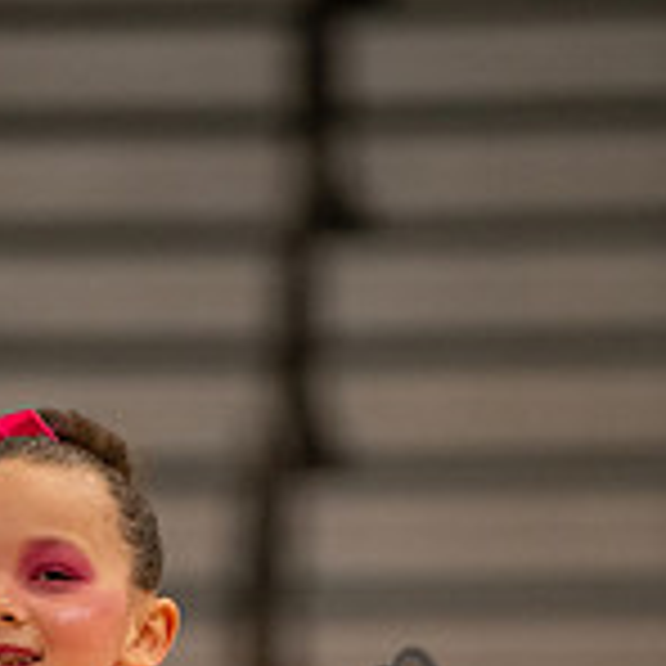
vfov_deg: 3.4
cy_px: 954
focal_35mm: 518
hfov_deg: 3.4
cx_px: 45
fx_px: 11275
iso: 3200
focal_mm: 200
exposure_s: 1/640
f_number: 2.8
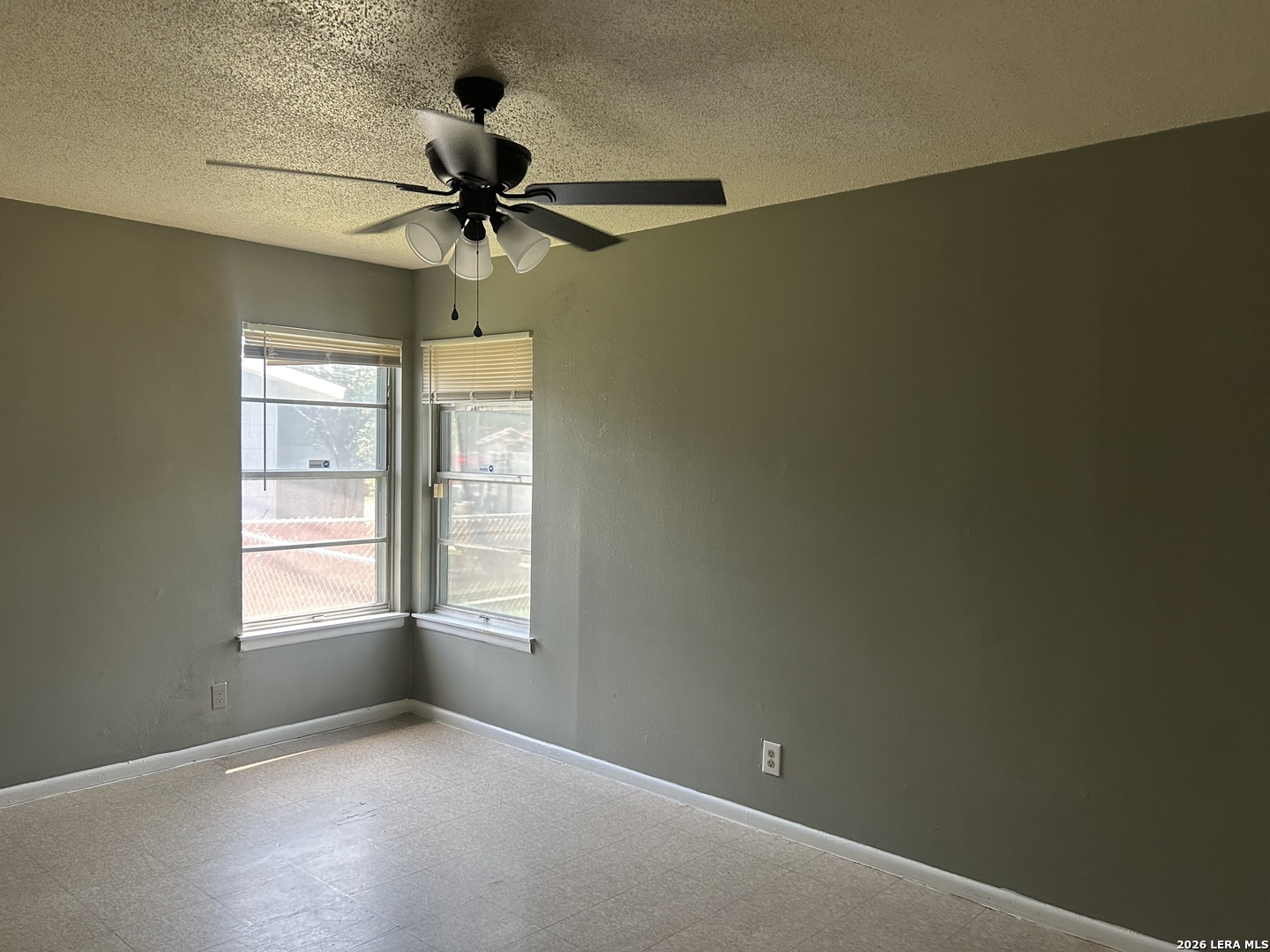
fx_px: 954
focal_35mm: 26
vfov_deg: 53.1
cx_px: 635
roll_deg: -0.6
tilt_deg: -2.2
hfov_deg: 67.3
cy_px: 476
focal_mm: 5.7
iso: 200
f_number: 1.5
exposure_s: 1/60
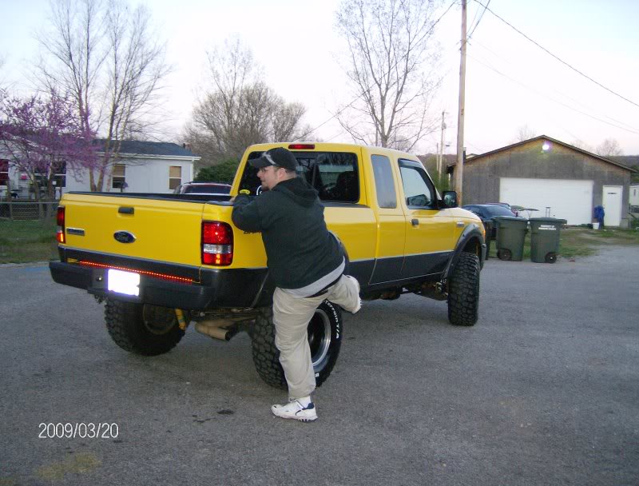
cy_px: 243
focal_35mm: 36
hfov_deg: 51.1
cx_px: 320
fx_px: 668
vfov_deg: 40.0
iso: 200
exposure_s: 1/60
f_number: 2.8
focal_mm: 6
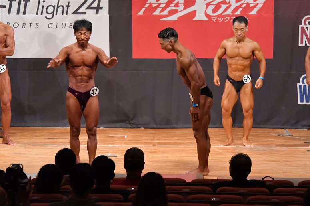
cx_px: 155
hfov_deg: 9.5
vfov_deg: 6.3
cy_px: 103
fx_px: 1868
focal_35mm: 217
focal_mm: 145
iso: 10000
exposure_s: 1/400
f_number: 5.6
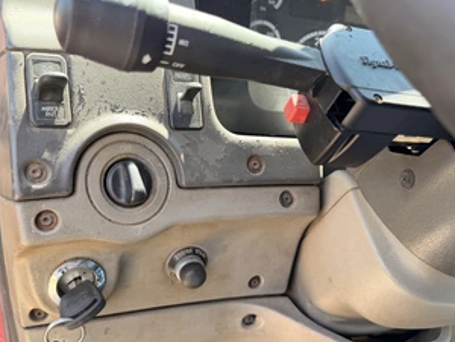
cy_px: 201
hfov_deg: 56.7
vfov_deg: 44.0
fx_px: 421
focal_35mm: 32
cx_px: 209
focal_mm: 6.76
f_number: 1.78
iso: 80
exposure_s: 1/199
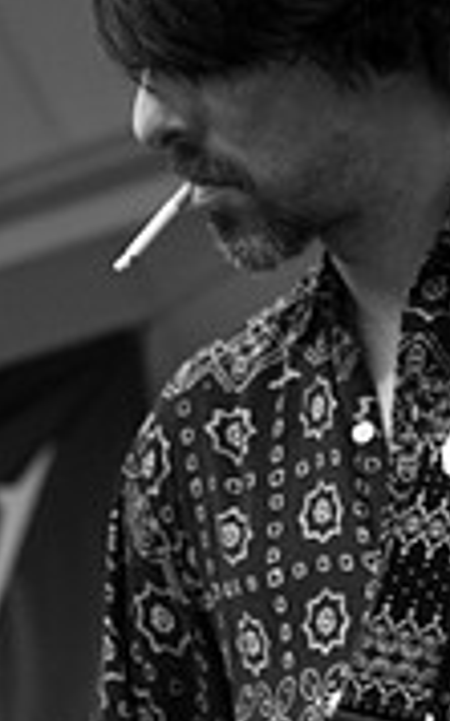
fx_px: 3950
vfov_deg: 10.4
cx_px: 209
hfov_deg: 6.5
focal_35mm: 201
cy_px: 648
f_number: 4
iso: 200
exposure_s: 1/125
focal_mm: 52
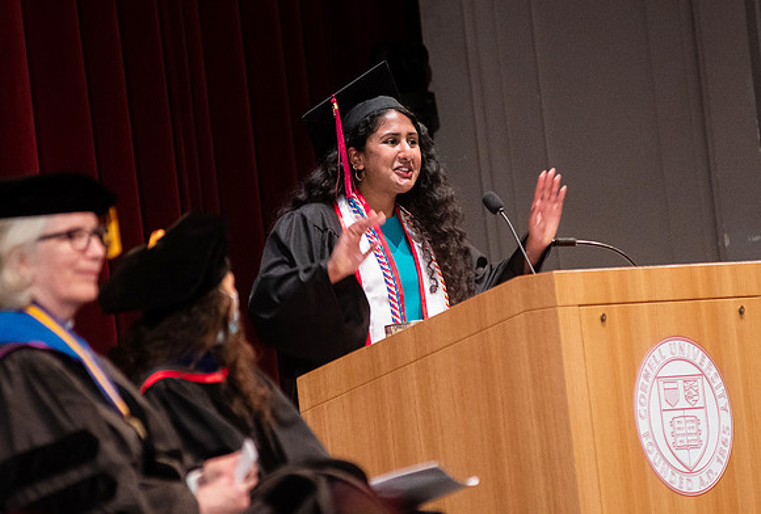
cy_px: 233
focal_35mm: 332
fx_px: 7038
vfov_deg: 4.2
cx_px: 422
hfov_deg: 6.2
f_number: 3.5
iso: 1600
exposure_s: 1/200
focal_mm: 200
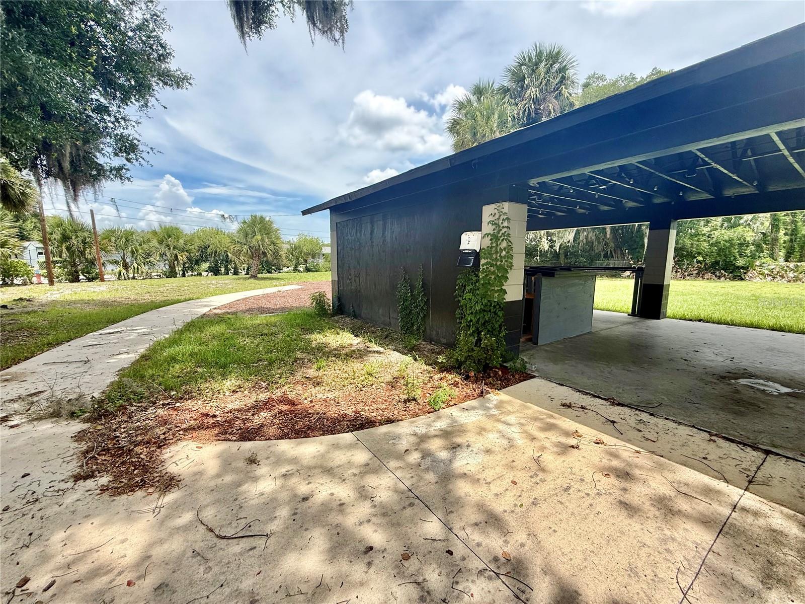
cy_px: 302
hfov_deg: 102.1
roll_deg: -0.8
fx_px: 326
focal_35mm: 14
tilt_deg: -6.8
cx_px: 402
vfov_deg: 85.7
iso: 64
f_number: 2.2
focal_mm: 2.22
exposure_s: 1/1125
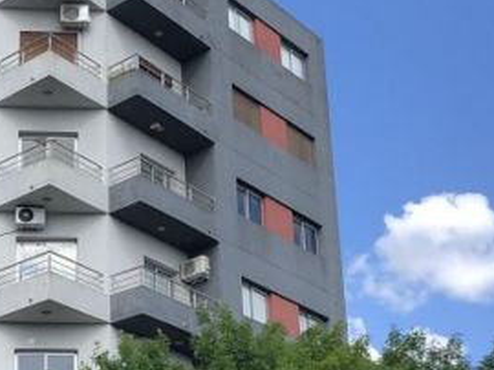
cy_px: 335
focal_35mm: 83
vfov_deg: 17.5
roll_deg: +0.2
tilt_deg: +20.1
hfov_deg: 23.1
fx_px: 1183
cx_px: 62
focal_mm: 4
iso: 20
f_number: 1.8
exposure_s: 1/1033
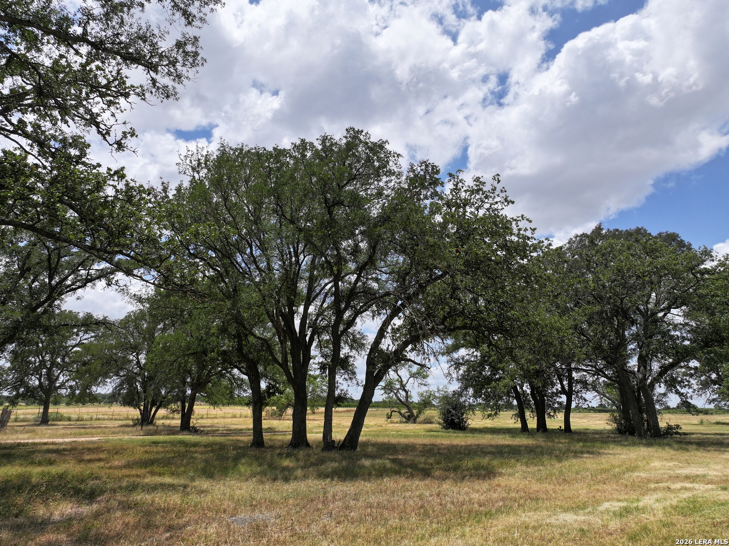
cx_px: 364
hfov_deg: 71.6
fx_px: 505
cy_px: 273
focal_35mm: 24
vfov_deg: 56.8
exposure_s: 1/4000
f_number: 2.8
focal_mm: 12.29
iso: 180
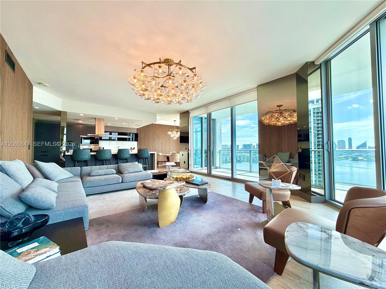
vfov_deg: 85.7
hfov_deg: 102.1
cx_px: 193
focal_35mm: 14
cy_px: 144
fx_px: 156
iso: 64
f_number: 2.2
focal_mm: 2.22
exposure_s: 1/218
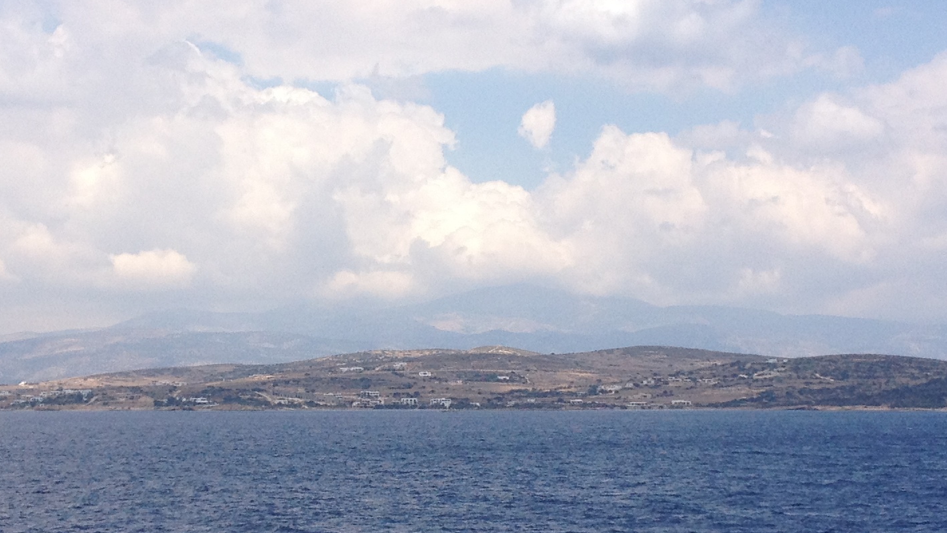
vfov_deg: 13.7
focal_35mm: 88
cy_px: 309
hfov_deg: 24.2
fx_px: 2210
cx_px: 476
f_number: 2.4
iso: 50
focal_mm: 4.28
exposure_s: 1/2304
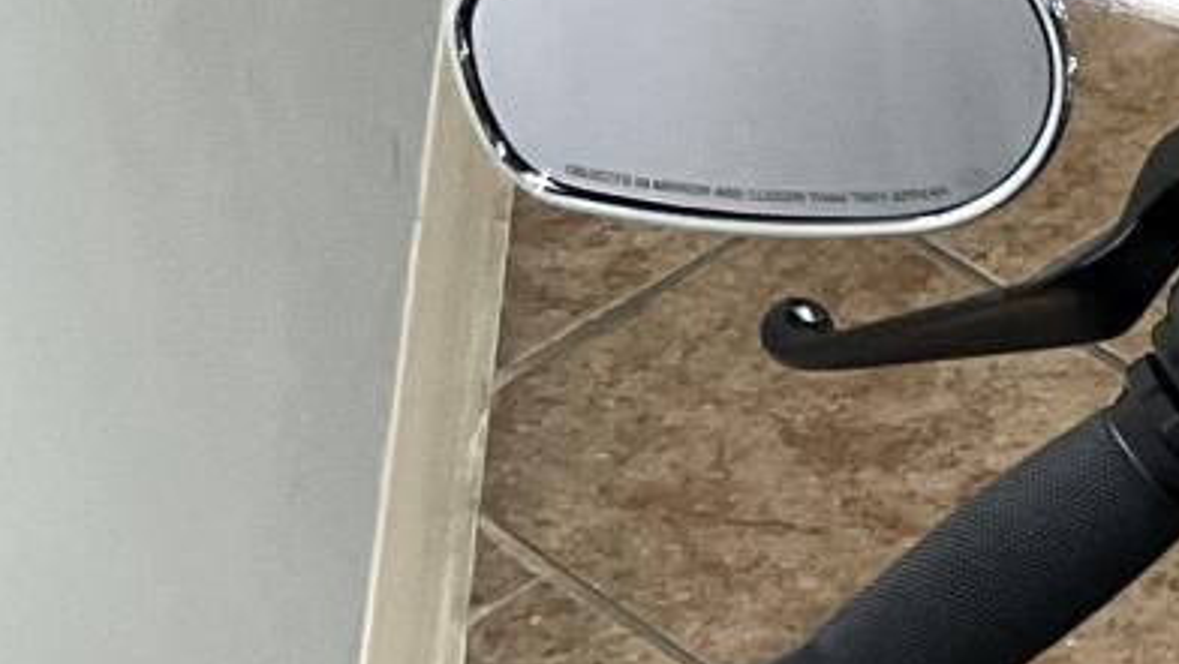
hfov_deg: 11.7
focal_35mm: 161
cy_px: 763
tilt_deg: -45.2
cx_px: 2514
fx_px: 5036
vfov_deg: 7.5
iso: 80
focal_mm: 3
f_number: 1.8
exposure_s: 1/60
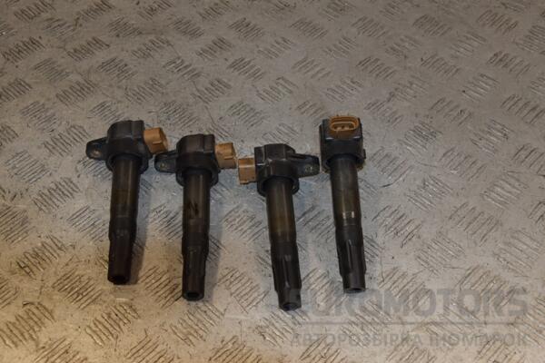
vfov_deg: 26.5
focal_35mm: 51
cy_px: 182
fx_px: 772
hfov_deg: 38.9
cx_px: 272
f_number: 8
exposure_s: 1/200
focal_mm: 34
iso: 800
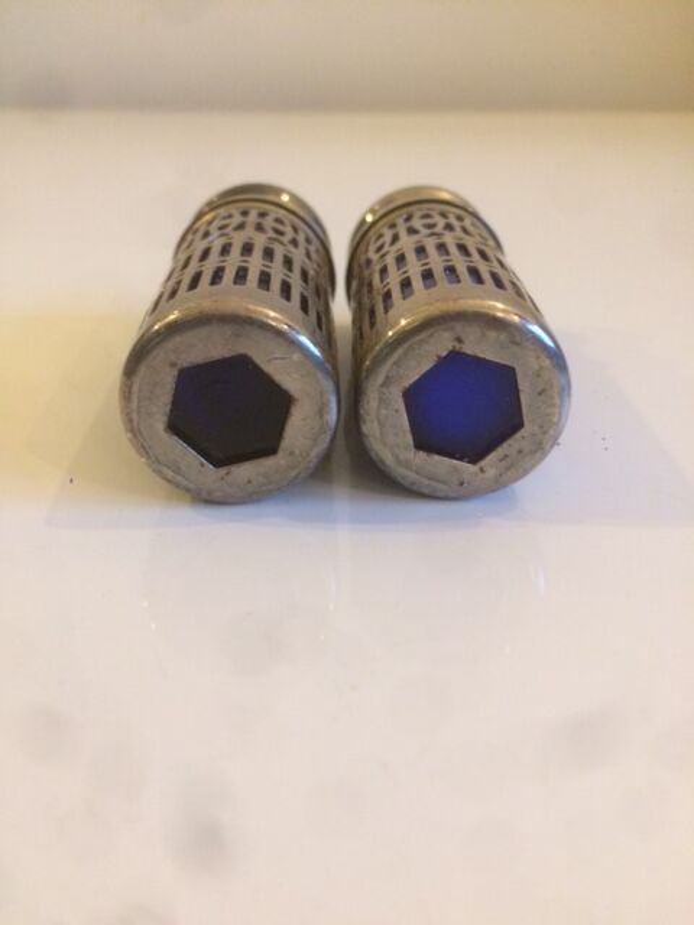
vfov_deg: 61.7
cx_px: 347
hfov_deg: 48.2
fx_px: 775
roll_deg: +0.7
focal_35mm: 29
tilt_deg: -30.1
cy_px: 462
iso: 250
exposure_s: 1/33
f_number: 2.2
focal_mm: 4.15
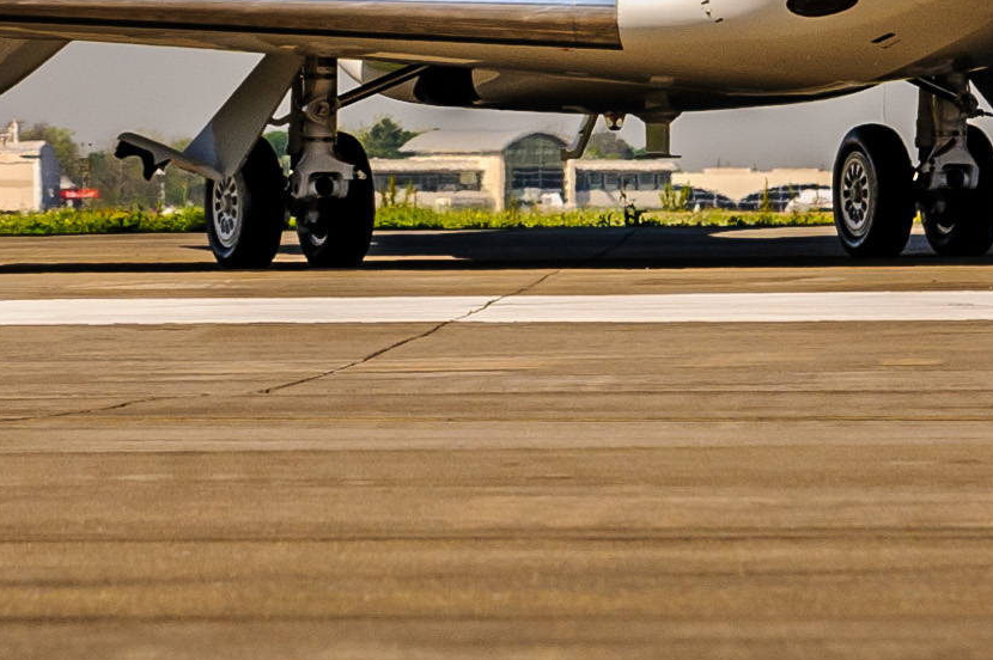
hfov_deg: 4.7
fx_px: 12016
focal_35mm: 436
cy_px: -892
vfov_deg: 3.1
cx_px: 443
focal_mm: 85
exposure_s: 1/320
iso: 400
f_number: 8
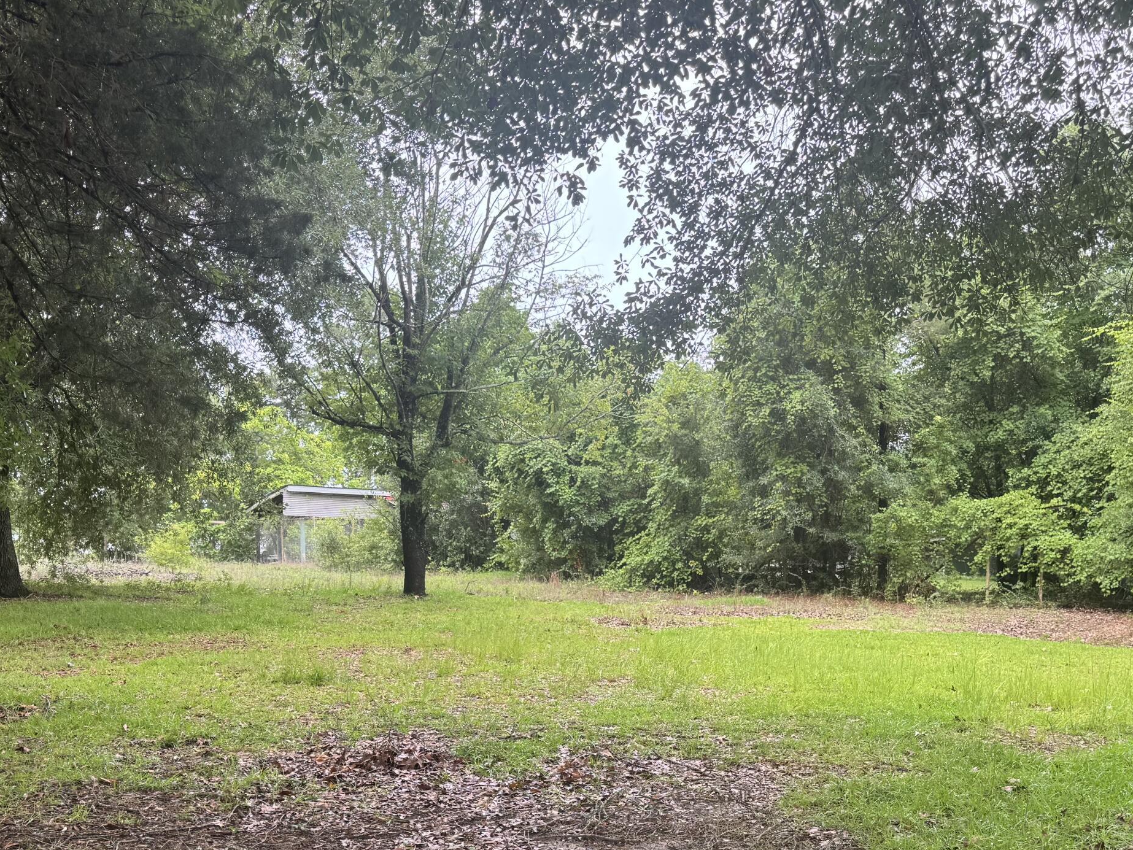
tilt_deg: -5.1
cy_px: 660
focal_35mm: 39
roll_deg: +0.4
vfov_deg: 35.8
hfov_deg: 47.7
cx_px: 654
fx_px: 1277
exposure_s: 1/227
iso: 64
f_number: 1.78
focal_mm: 6.76
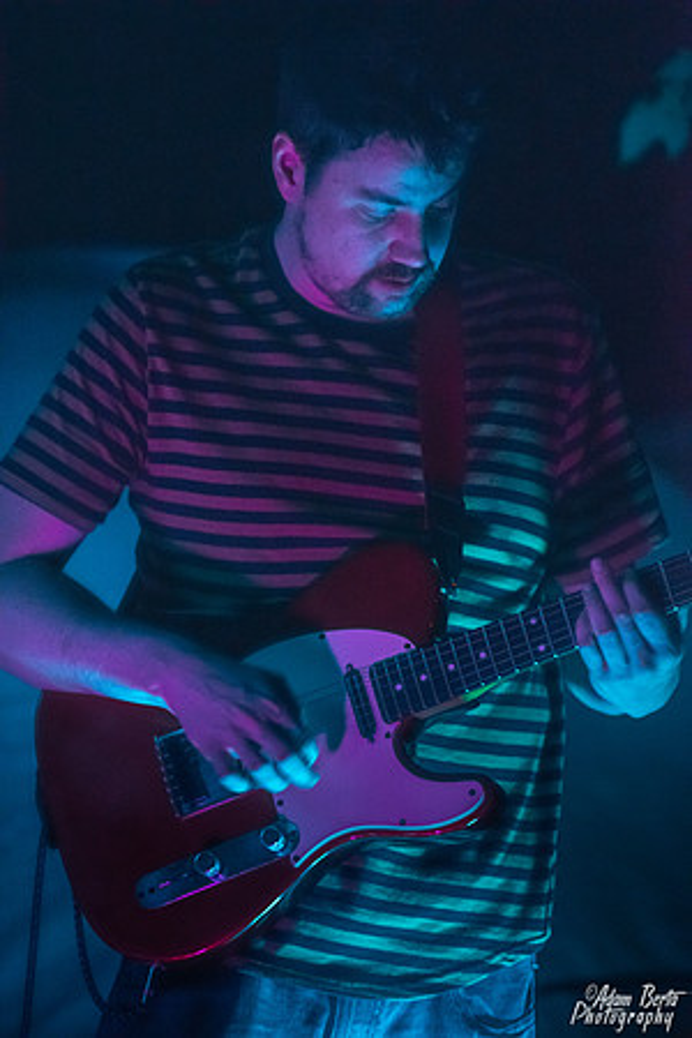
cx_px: 346
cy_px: 519
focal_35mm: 200
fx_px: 5766
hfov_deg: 6.9
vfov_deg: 10.3
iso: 6400
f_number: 2.8
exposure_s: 1/80
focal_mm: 200
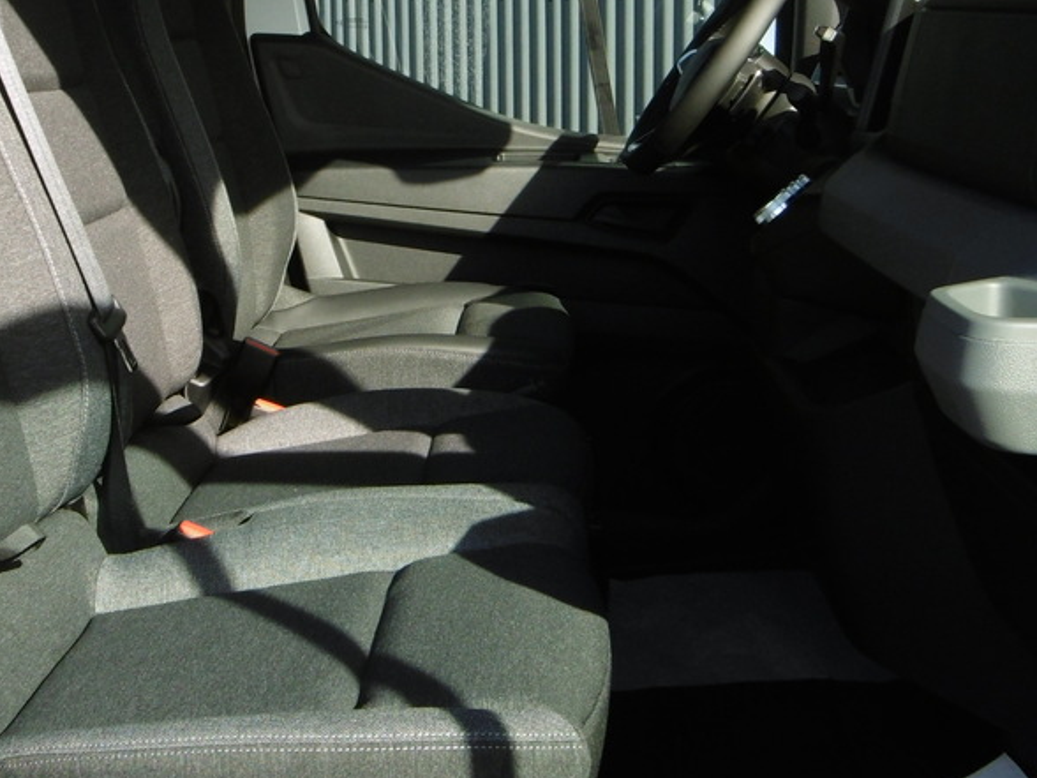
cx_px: 430
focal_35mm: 49
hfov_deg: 38.8
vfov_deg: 29.4
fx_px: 1468
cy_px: 228
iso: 100
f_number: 3.1
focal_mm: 4.3
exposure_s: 1/320
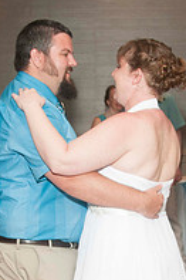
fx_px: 691
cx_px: 117
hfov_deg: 15.3
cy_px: 235
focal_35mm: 89
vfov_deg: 22.5
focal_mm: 26
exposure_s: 1/60
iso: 400
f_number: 5.6
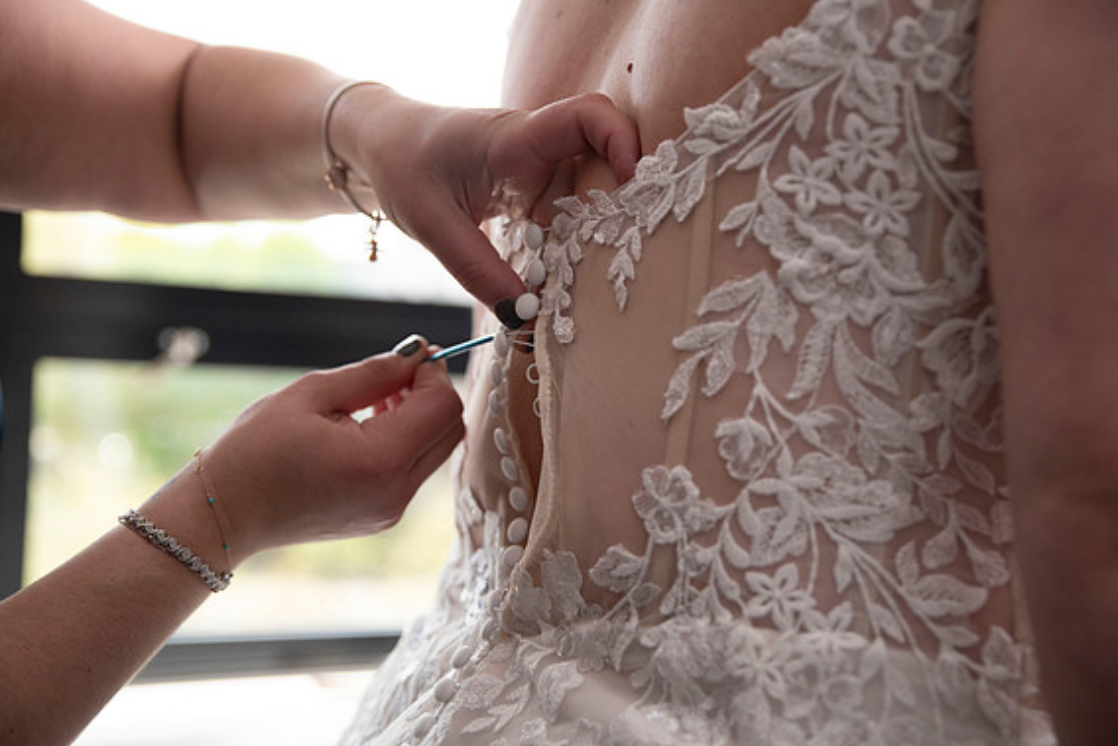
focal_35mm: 51
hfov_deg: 38.9
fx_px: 1584
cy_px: 374
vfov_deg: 26.5
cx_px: 555
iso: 1600
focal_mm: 50
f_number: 2.8
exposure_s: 1/1600
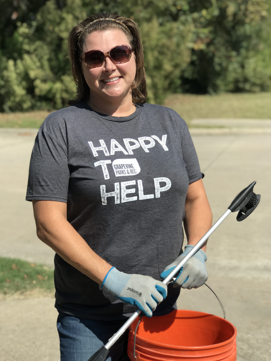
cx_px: 136
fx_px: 605
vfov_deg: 33.2
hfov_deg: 25.2
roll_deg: +1.0
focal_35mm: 58
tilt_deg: -10.7
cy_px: 182
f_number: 2.8
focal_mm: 6.6
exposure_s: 1/772
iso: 20
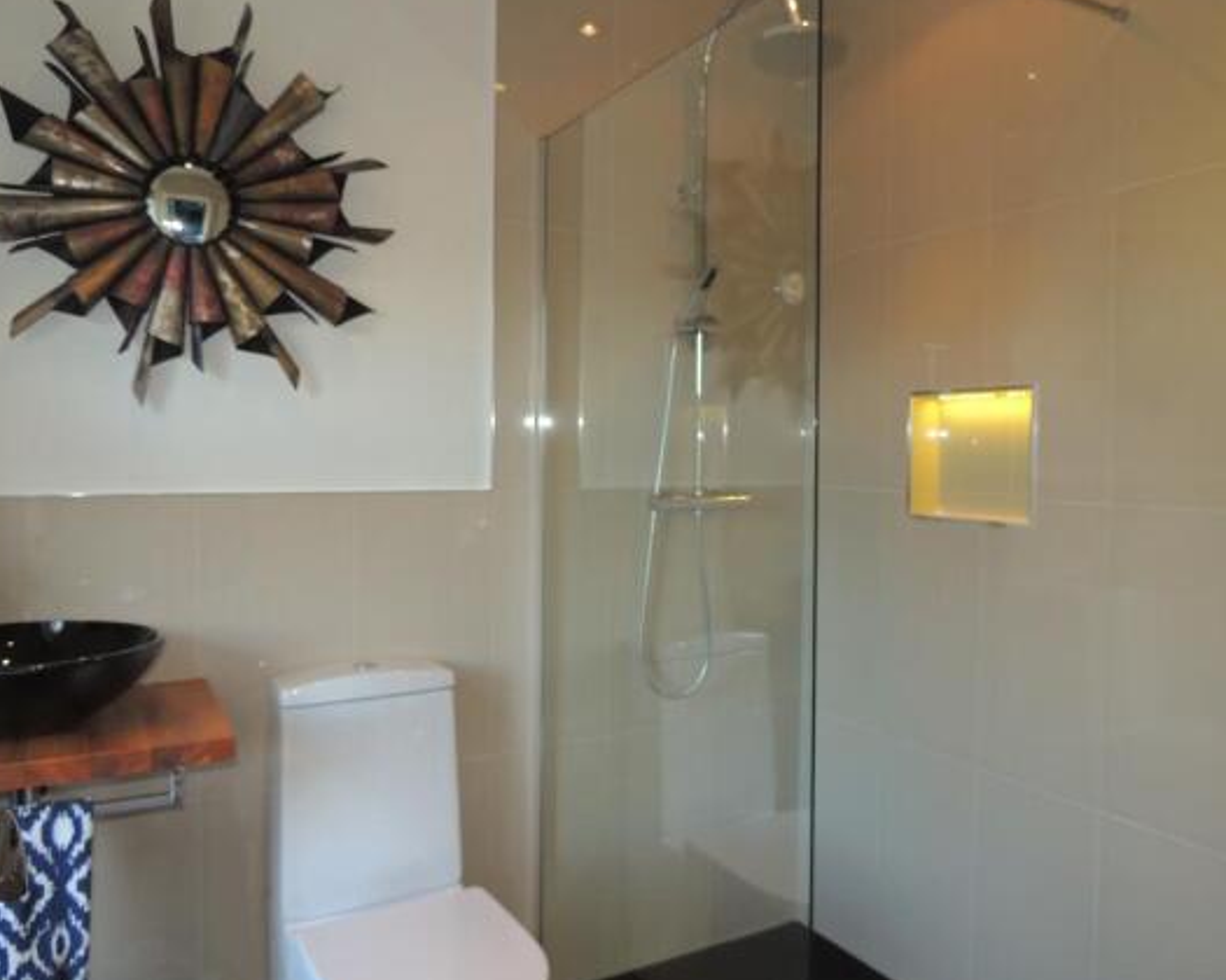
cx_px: 660
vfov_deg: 54.9
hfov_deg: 65.9
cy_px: 480
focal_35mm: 26
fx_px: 943
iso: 125
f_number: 3
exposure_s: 1/40
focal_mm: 4.3
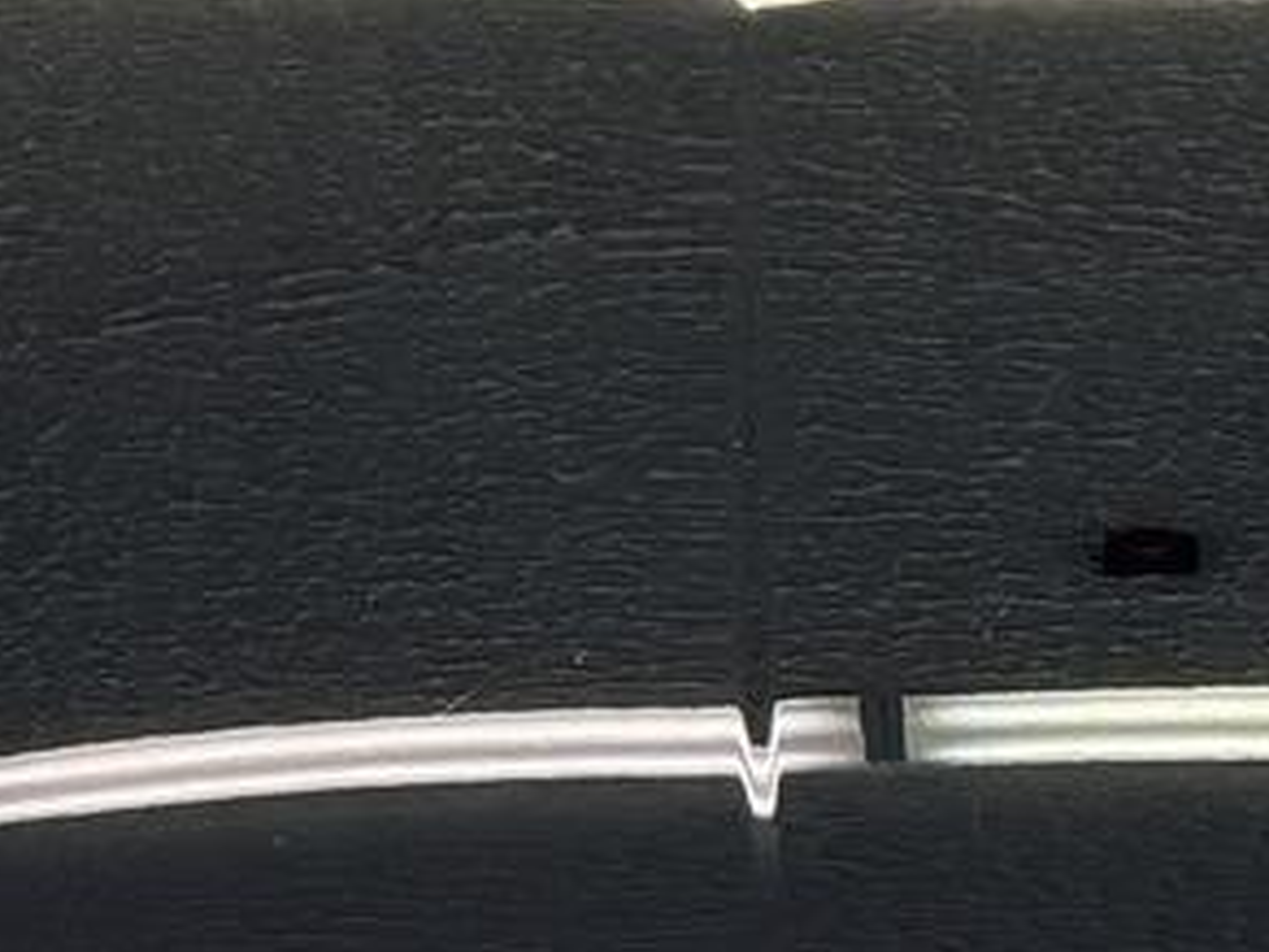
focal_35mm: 184
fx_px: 6745
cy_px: 761
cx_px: 1247
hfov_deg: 10.7
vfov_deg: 8.1
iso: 160
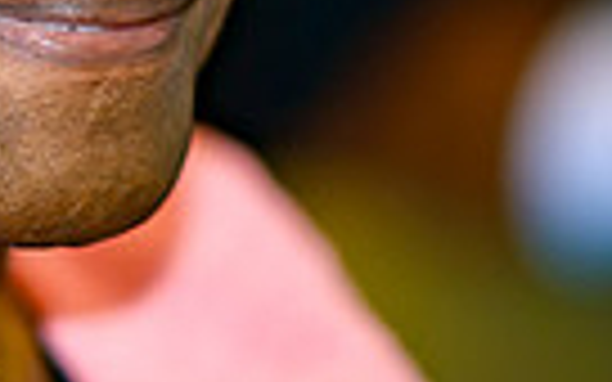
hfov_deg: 4.6
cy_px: -173
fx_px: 7589
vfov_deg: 2.9
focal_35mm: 455
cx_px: -594
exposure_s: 1/125
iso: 140
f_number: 1.8
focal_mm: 105
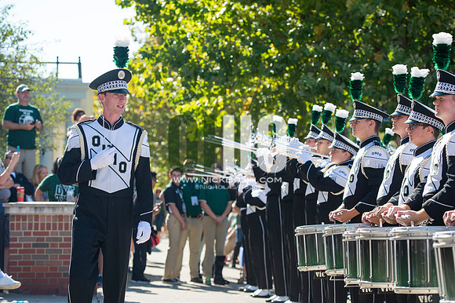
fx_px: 1238
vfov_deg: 13.9
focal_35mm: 98
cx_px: 228
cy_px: 152
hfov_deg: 20.8
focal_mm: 98
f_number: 4.5
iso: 200
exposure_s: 1/1000
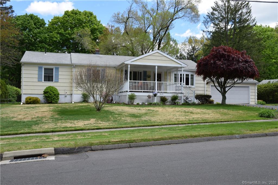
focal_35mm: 36
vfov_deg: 36.8
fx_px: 278
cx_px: 139
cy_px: 92
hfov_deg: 53.1
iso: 200
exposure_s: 1/250
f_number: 8
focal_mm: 24
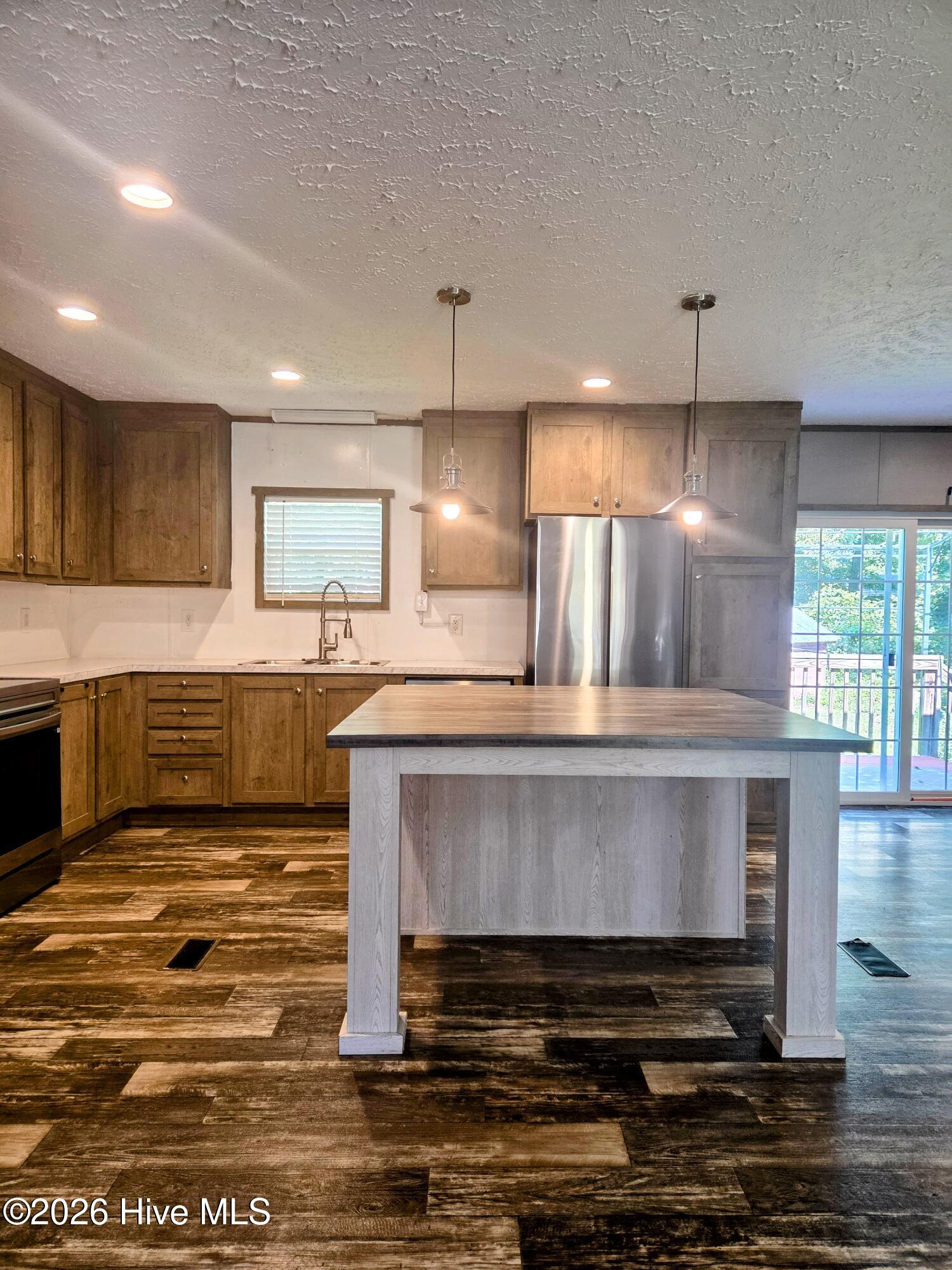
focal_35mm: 23
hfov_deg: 58.9
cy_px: 635
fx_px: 843
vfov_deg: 73.9
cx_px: 476
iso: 160
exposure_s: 1/120
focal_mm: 5.4
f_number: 1.8
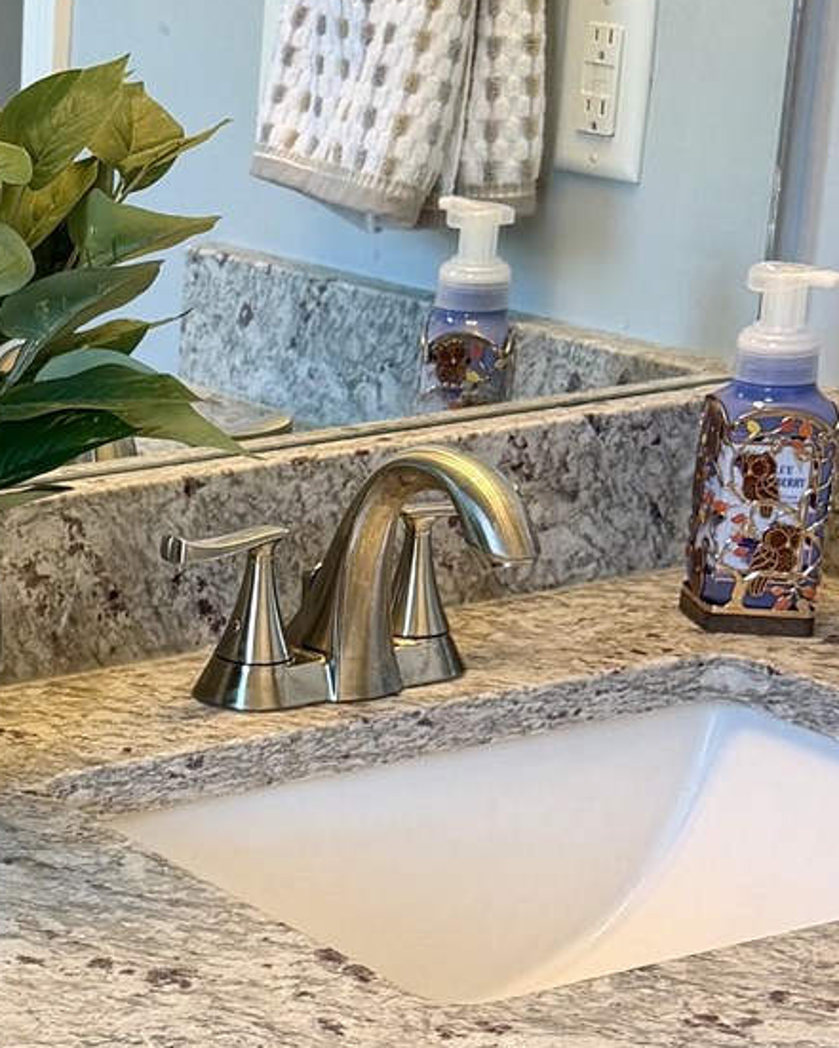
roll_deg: +0.6
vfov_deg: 19.4
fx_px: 3041
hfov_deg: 14.9
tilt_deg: -20.9
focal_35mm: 98
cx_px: -314
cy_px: 843
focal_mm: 6.76
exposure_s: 1/60
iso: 125
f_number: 1.78
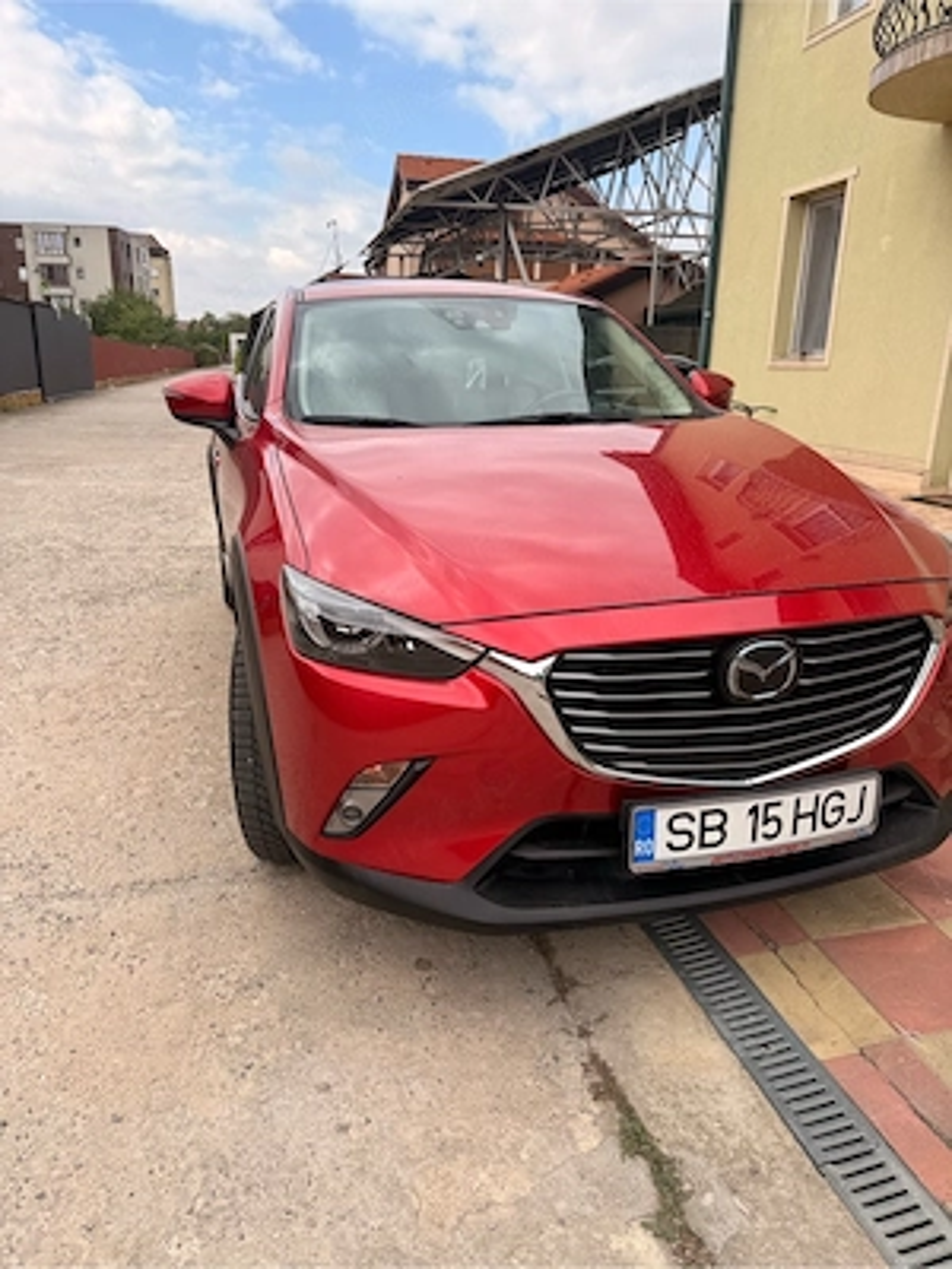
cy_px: 634
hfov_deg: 56.8
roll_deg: -1.8
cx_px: 476
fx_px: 880
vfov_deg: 71.6
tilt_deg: -17.3
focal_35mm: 24
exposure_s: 1/3021
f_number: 1.78
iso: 80
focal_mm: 6.76
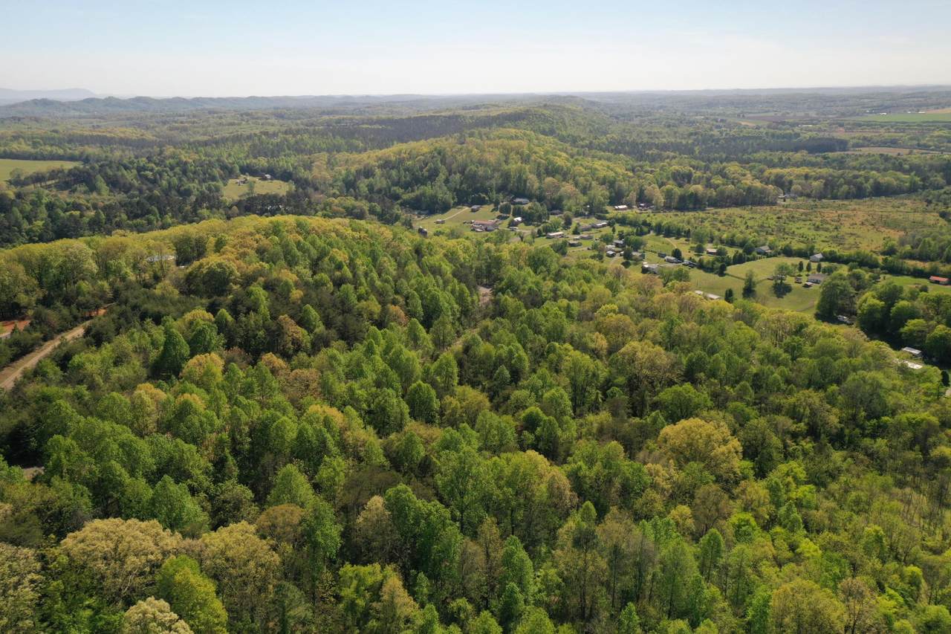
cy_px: 317
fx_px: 740
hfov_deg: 65.5
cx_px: 476
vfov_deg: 46.4
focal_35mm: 28
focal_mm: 10.26
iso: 100
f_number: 6.3
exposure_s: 1/60
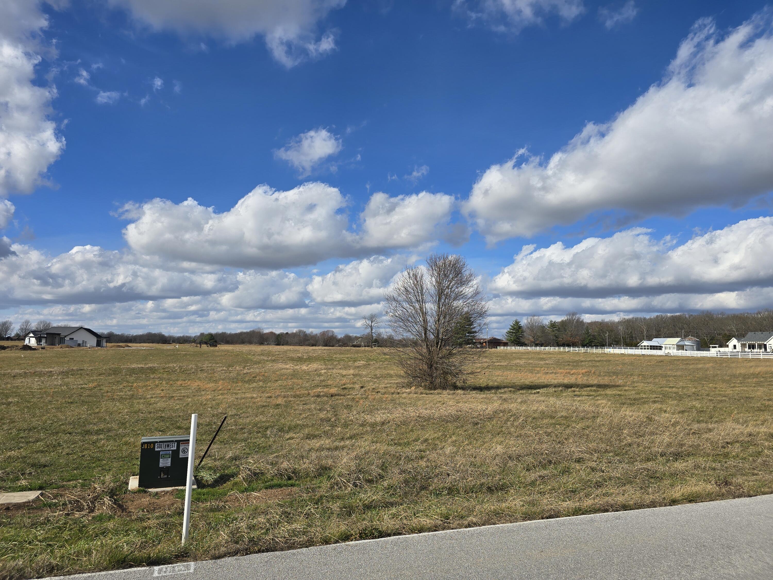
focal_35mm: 23
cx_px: 386
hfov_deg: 73.9
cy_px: 290
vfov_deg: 58.9
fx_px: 514
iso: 12
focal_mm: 6.3
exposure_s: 1/1314
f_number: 1.7
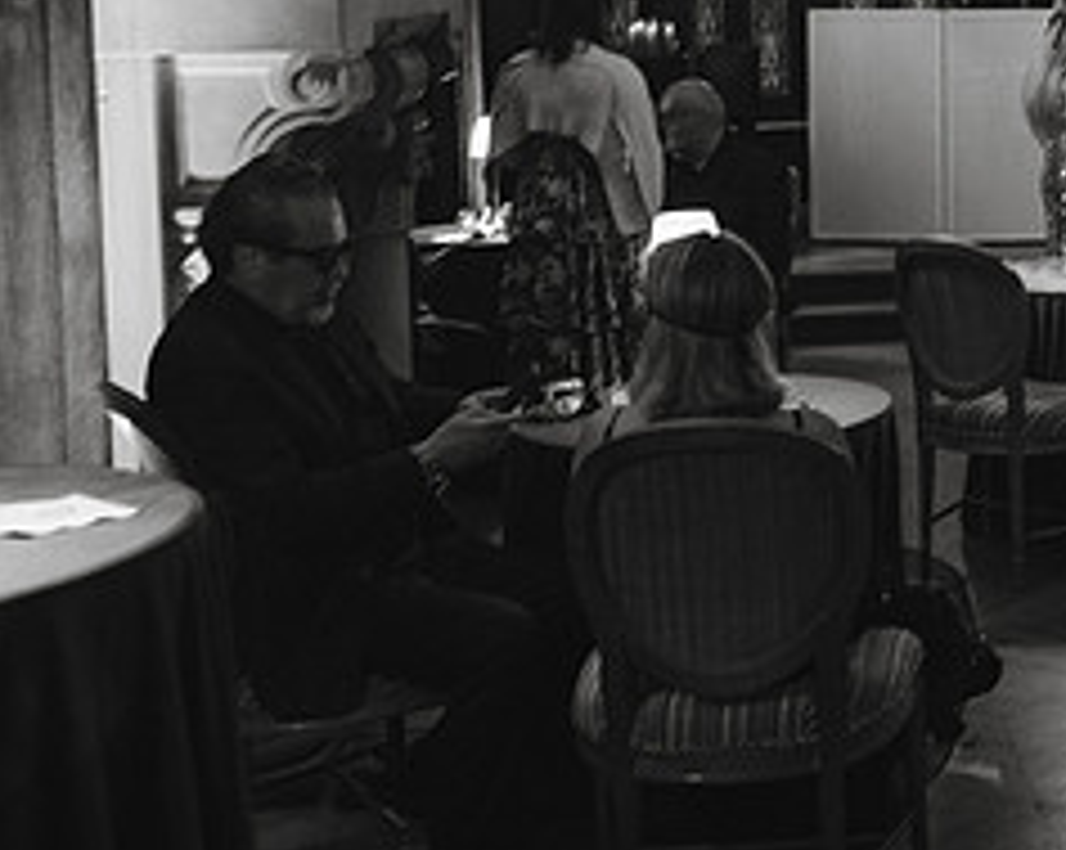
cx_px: 1178
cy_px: 137
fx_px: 2048
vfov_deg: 23.0
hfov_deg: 26.8
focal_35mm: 65
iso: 800
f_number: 4
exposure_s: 1/6
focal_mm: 28
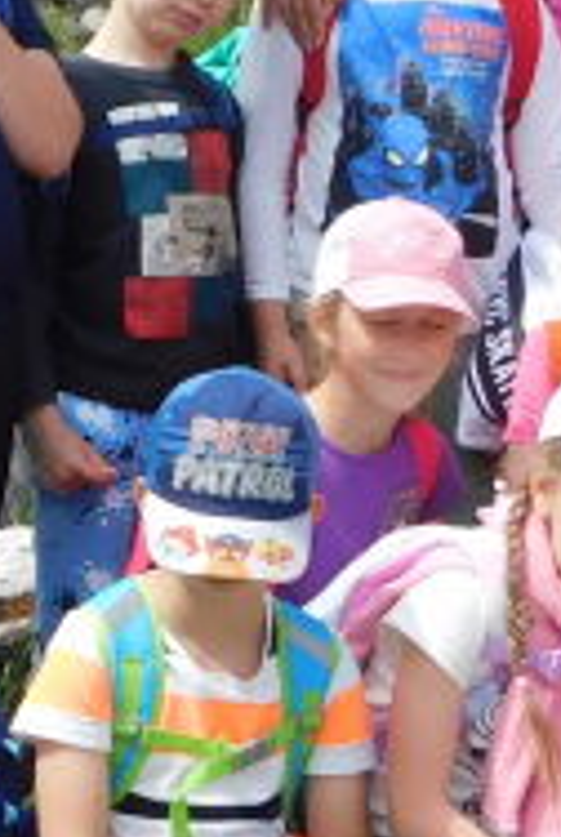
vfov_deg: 15.7
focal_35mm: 130
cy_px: 383
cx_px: -62
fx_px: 3027
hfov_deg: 10.5
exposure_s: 1/1000
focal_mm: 4
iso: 125
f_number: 3
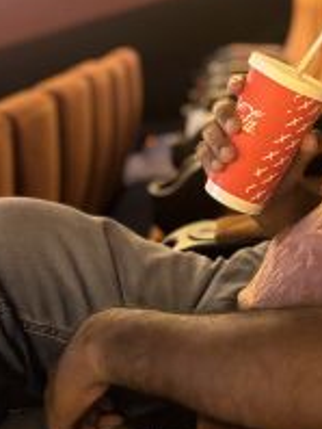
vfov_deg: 29.4
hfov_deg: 22.2
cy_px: 43
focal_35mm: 63
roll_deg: +6.0
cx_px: 344
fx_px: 780
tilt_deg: -3.6
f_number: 1.6
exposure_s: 1/15
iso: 1000
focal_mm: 5.96
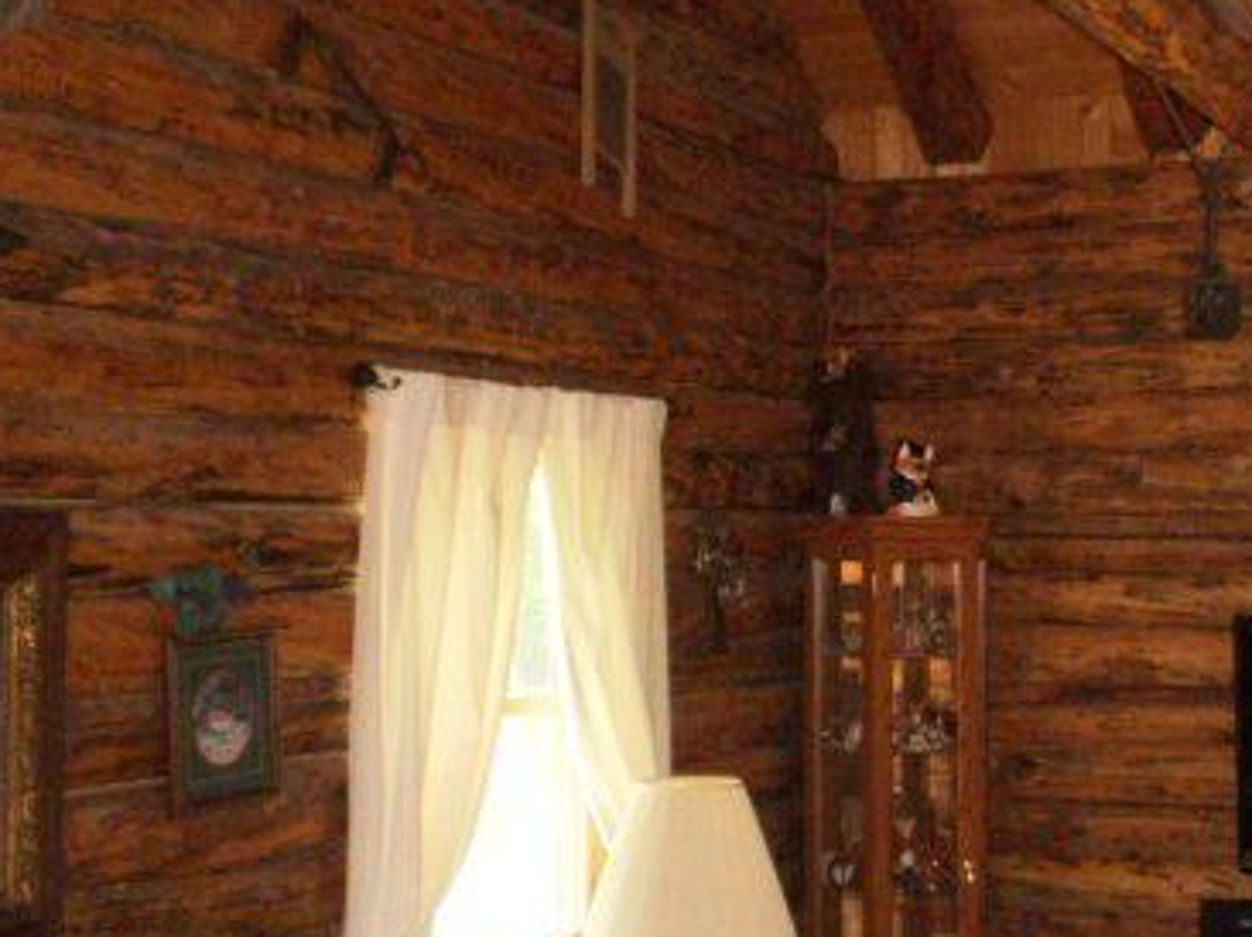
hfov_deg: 30.1
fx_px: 2277
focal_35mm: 63
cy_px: 482
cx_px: 971
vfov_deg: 23.3
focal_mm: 6.3
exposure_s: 1/30
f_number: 3.1
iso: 400
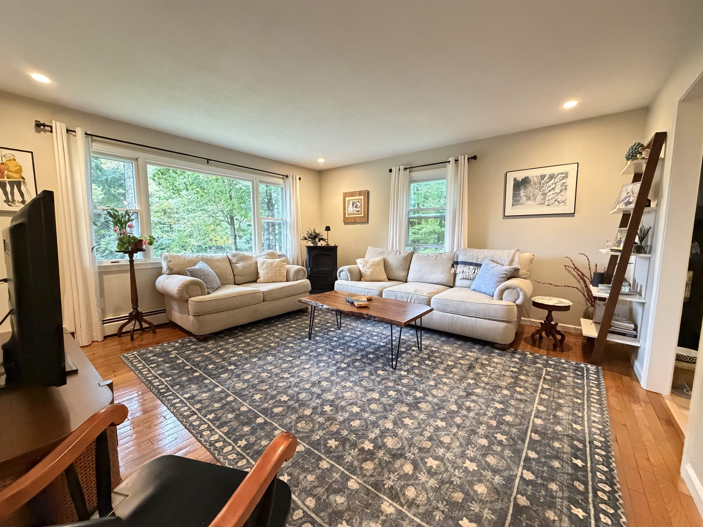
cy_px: 264
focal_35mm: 14
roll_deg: +0.0
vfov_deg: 85.7
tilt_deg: -5.9
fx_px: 284
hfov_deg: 102.1
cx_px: 352
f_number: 2.2
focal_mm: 2.22
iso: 1000
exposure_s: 1/60
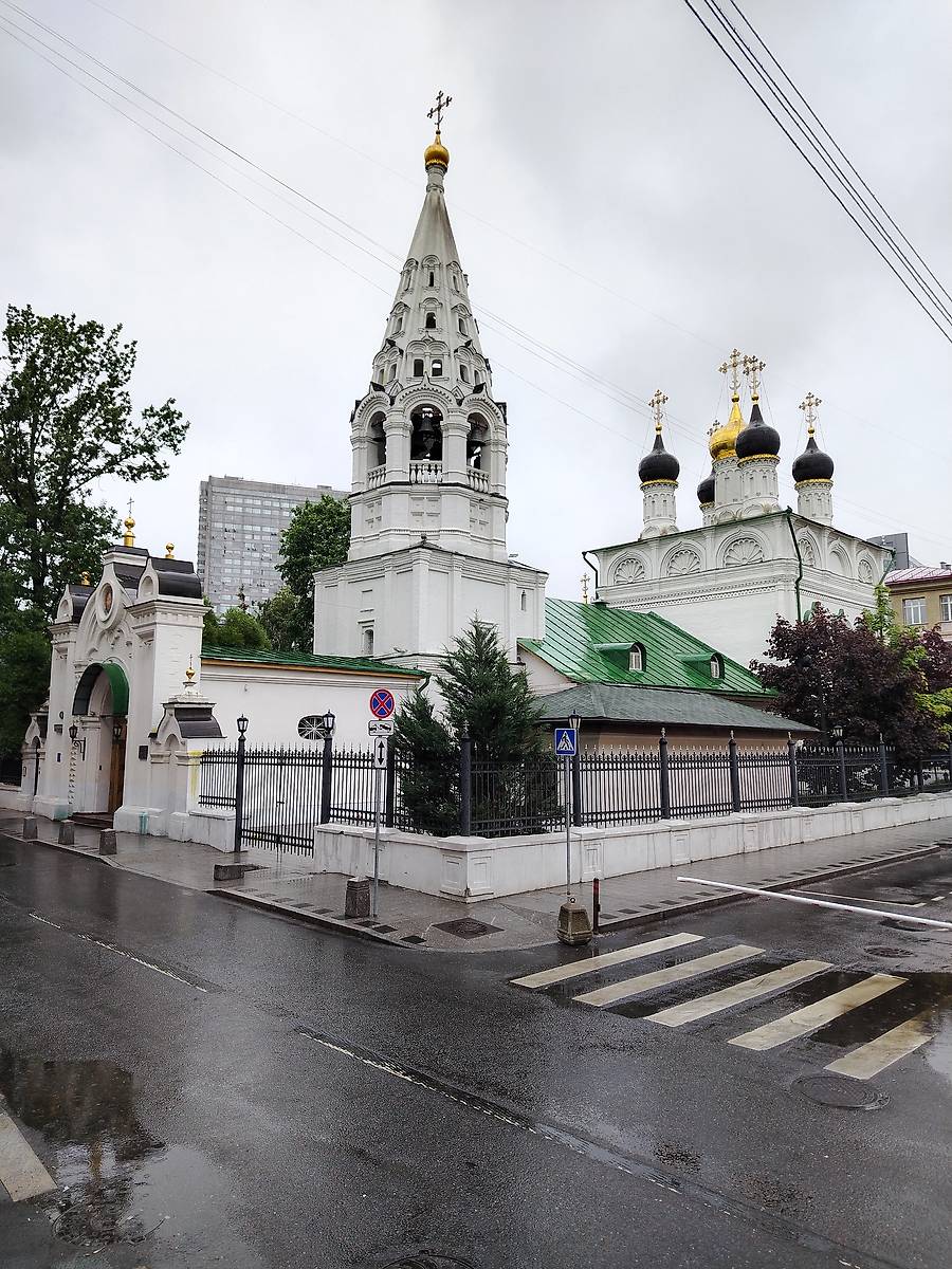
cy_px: 634
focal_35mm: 24
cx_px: 476
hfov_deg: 56.8
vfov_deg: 71.6
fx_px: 880
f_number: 1.75
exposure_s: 1/256
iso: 100
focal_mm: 5.25
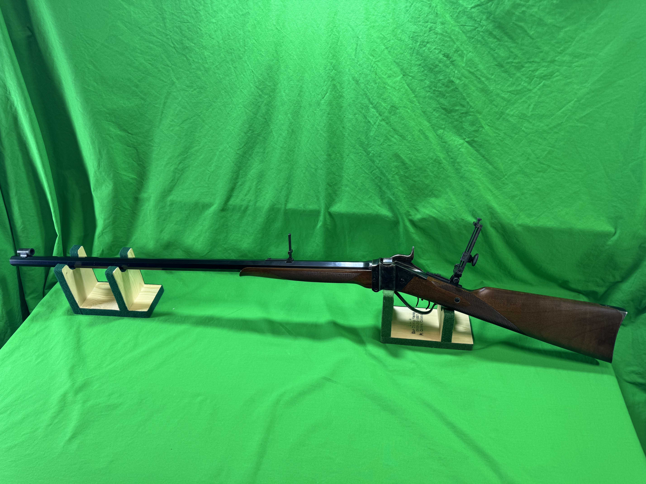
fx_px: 448
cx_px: 323
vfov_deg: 56.8
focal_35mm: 24
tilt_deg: -38.2
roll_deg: +2.4
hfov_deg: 71.6
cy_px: 242
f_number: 1.78
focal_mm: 6.76
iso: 64
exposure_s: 1/211
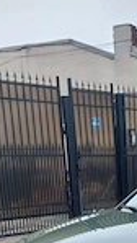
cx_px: 201
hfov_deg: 15.9
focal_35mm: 70
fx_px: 451
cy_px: 261
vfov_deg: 27.8
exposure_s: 1/100
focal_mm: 5.23
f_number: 1.8
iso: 40
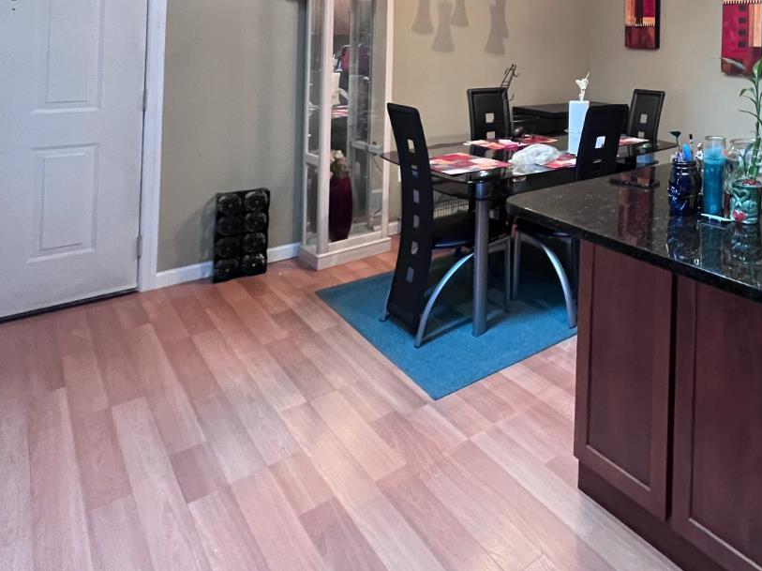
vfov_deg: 49.8
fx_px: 528
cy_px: 46
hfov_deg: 61.0
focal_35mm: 24
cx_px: 680
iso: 800
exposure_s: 1/60
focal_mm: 1.57
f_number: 1.8
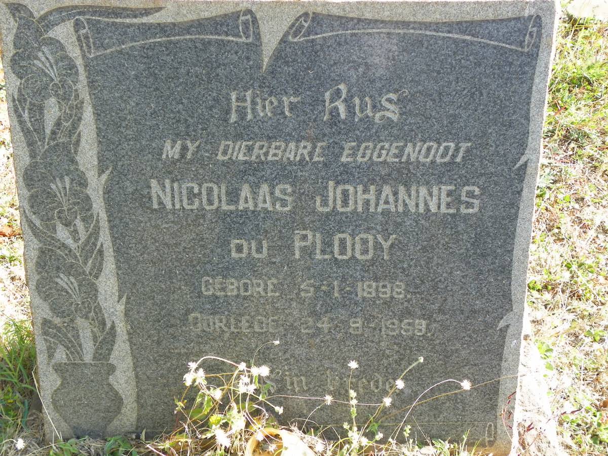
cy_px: 228
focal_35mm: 52
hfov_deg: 36.8
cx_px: 304
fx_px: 913
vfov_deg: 28.0
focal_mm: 9.2
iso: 64
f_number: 3.5
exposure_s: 1/80
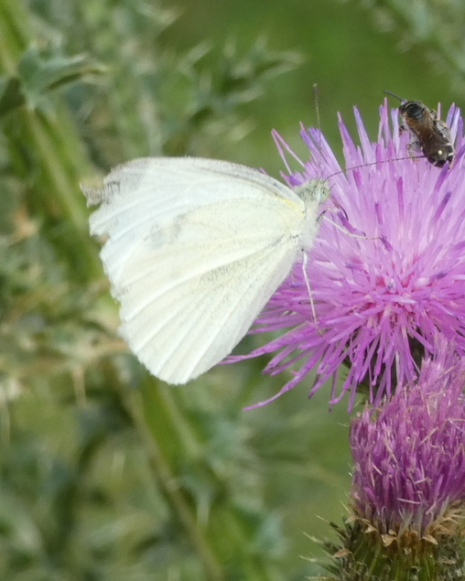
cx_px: 361
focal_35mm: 206
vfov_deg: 9.4
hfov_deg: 7.5
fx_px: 3544
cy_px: 291
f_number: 5.4
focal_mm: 28.1
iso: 200
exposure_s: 1/80
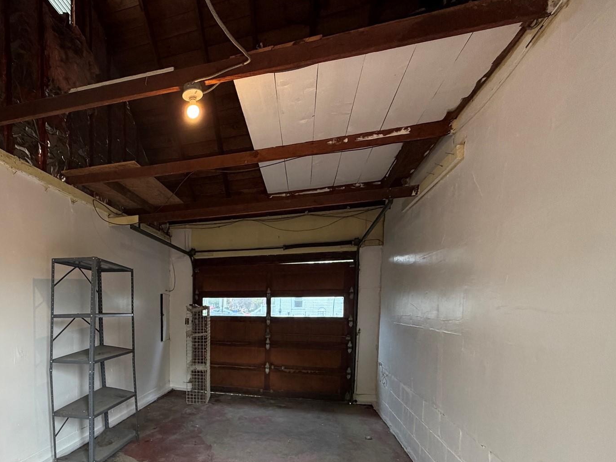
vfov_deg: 60.6
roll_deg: -0.2
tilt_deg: -4.5
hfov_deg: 74.6
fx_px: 374
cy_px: 336
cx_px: 172
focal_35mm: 21
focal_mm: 2.22
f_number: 2.2
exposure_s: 1/121
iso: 200
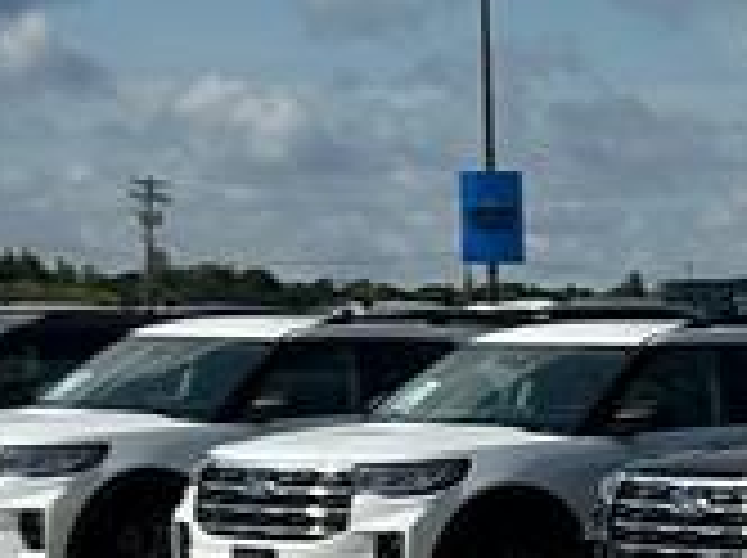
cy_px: 1076
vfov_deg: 7.1
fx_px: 4331
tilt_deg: -8.5
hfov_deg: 9.6
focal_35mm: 201
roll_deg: +0.1
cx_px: 1125
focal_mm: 5.7
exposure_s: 1/8000
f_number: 1.5
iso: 50
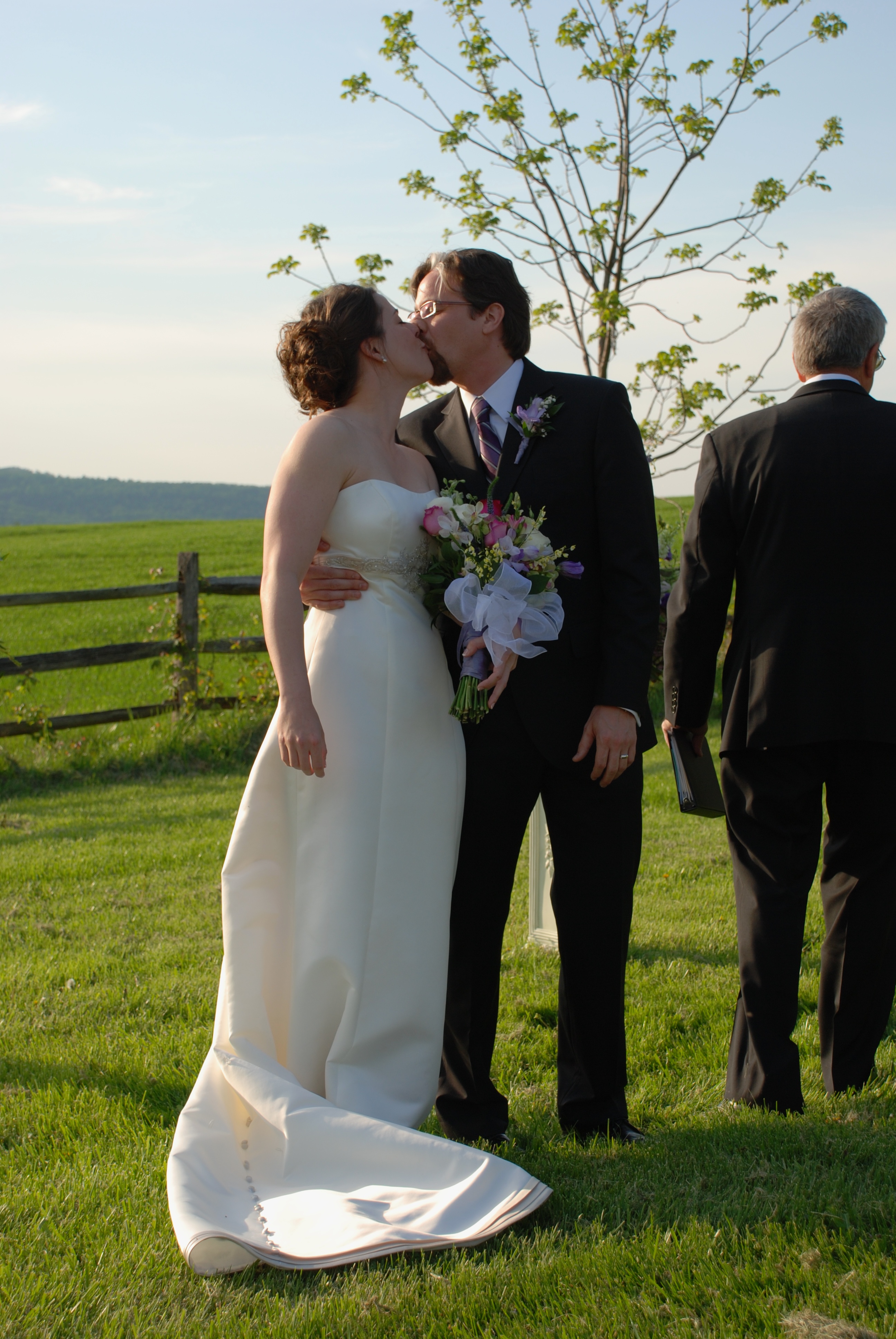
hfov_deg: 22.7
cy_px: 670
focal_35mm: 60
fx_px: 2233
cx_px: 448
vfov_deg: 33.4
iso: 100
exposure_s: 1/160
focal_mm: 40
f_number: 6.3
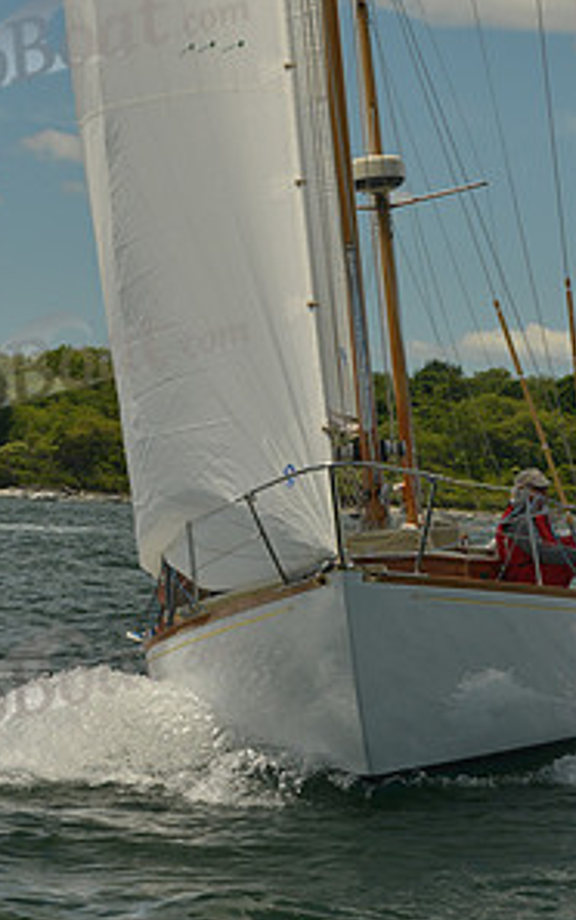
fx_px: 4088
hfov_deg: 8.1
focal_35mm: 163
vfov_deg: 12.8
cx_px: 410
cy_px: 173
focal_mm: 82
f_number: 9
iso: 400
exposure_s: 1/800
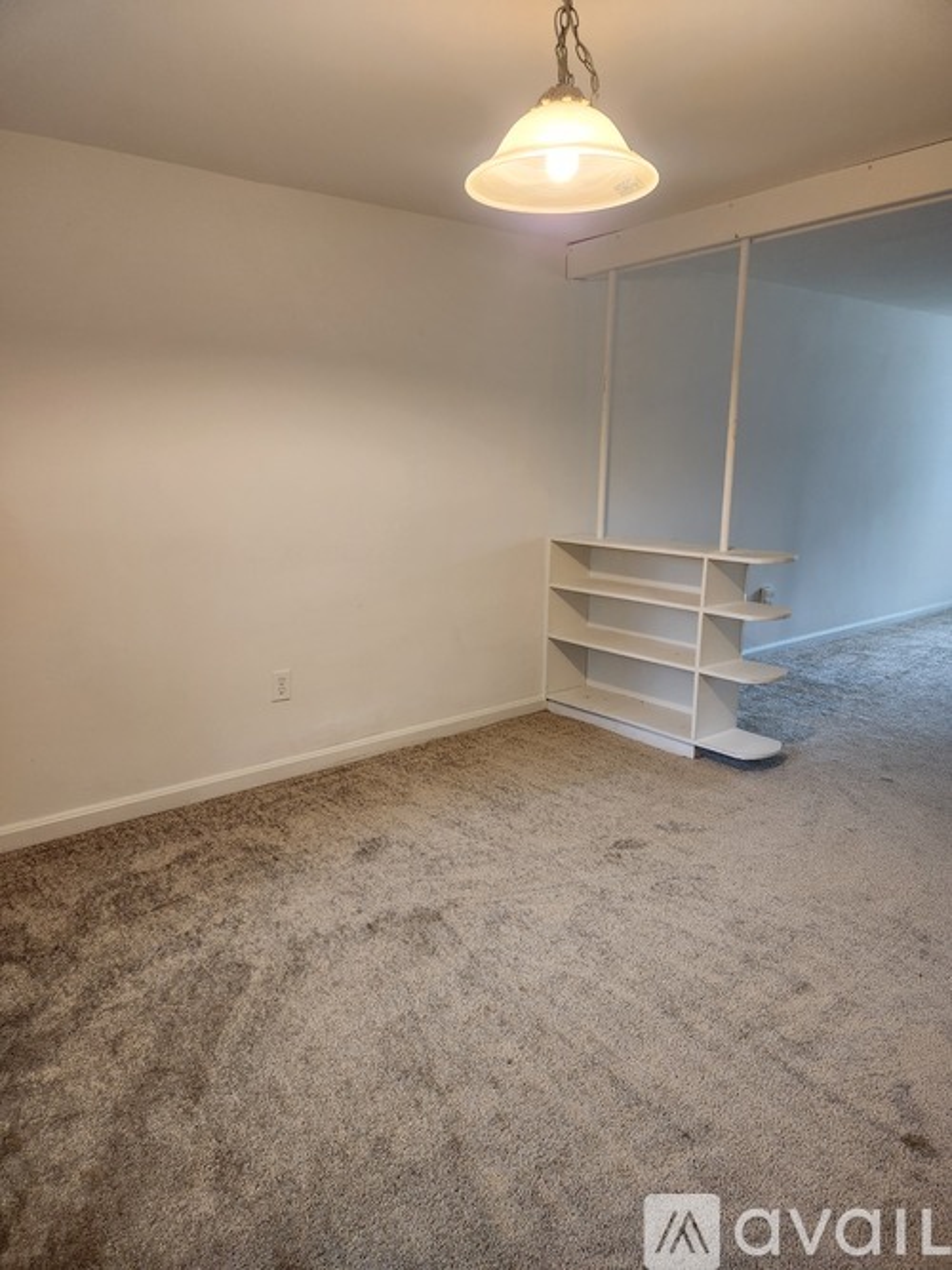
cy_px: 635
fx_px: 844
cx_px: 476
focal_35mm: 23
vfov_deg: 73.9
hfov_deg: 58.9
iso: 400
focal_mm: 5.4
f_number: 1.8
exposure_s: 1/120
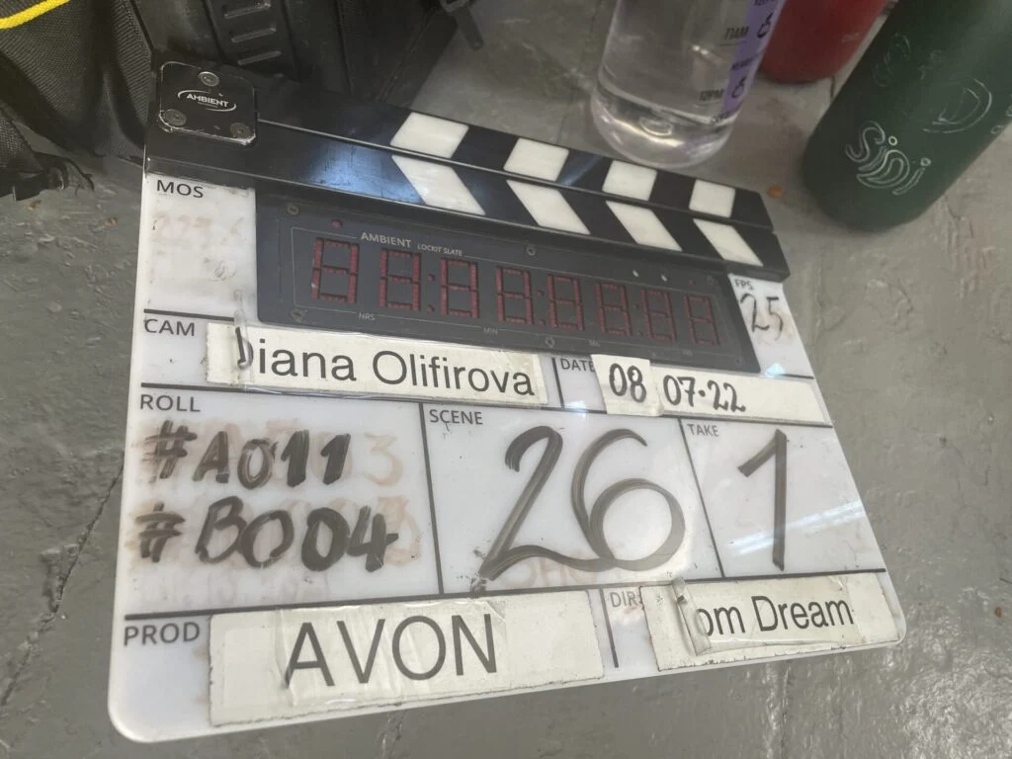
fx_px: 760
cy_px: 380
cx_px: 506
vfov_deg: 53.1
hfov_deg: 67.3
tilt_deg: -63.8
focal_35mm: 26
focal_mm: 4.2
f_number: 1.6
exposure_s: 1/119
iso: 125
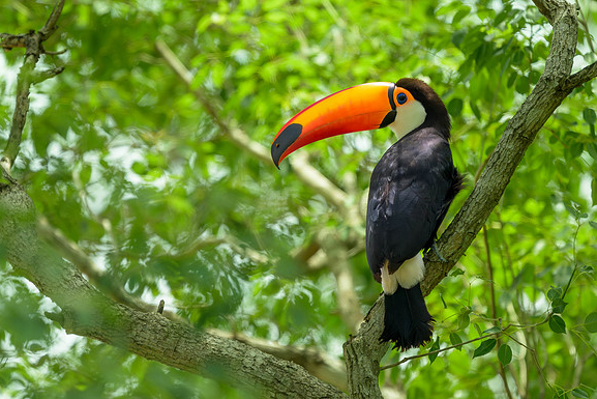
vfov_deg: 1.3
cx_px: 239
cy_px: 190
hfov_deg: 2.0
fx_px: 17449
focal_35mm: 1052
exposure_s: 1/2000
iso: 500
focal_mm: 560
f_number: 4
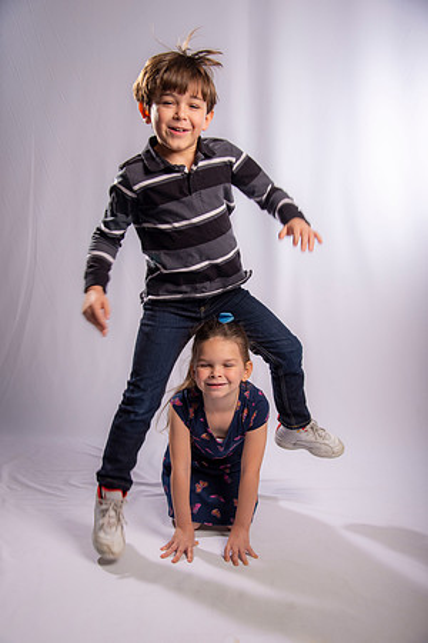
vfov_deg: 50.7
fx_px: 678
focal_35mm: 38
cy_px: 322
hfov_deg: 35.1
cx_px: 214
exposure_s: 1/160
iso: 125
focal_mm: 38
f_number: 5
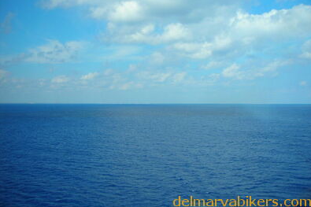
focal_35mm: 40
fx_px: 345
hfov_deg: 48.5
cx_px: 157
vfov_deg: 33.3
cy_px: 91
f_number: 6.4
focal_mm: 6.3
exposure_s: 1/176
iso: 50
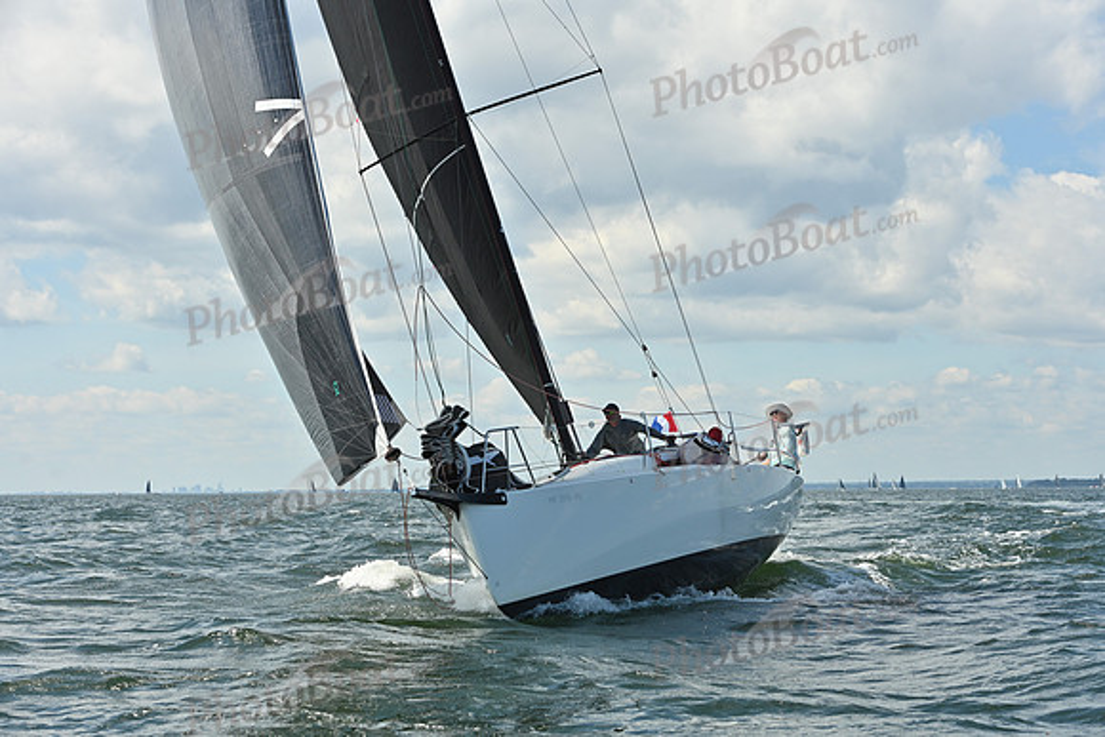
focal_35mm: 70
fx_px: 2149
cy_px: 368
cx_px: 552
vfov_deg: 19.5
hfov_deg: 28.8
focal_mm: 70
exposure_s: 1/1250
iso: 250
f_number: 8
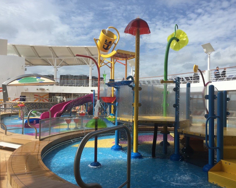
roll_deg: -0.5
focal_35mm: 31
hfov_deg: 57.2
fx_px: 217
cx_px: 121
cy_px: 96
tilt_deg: +1.2
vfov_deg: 47.1
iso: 32
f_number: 2.2
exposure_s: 1/2639
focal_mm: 4.15
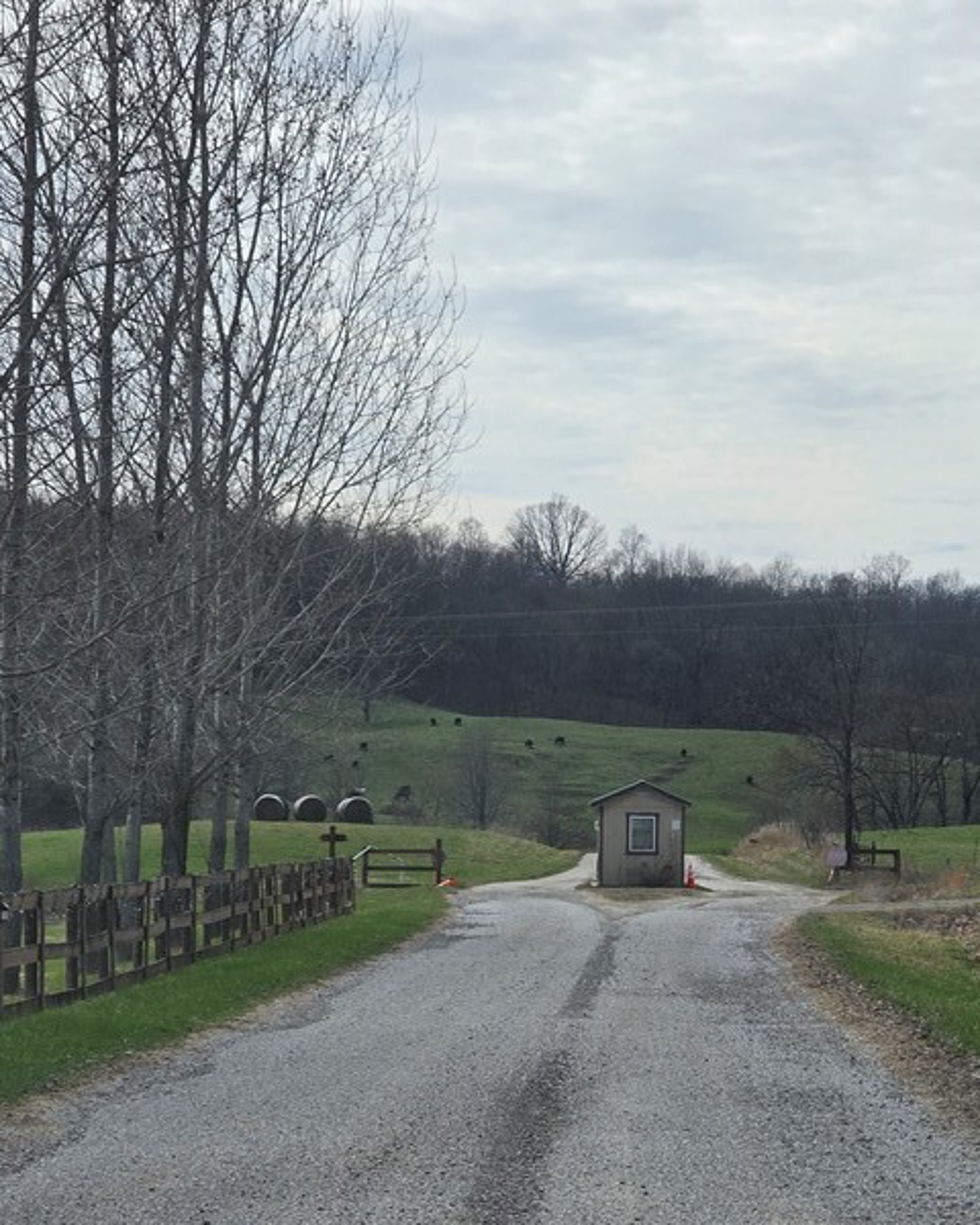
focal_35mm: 115
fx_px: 4169
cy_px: 817
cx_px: 539
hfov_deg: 13.4
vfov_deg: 16.7
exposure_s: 1/1742
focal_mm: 7.9
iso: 50
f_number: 2.4
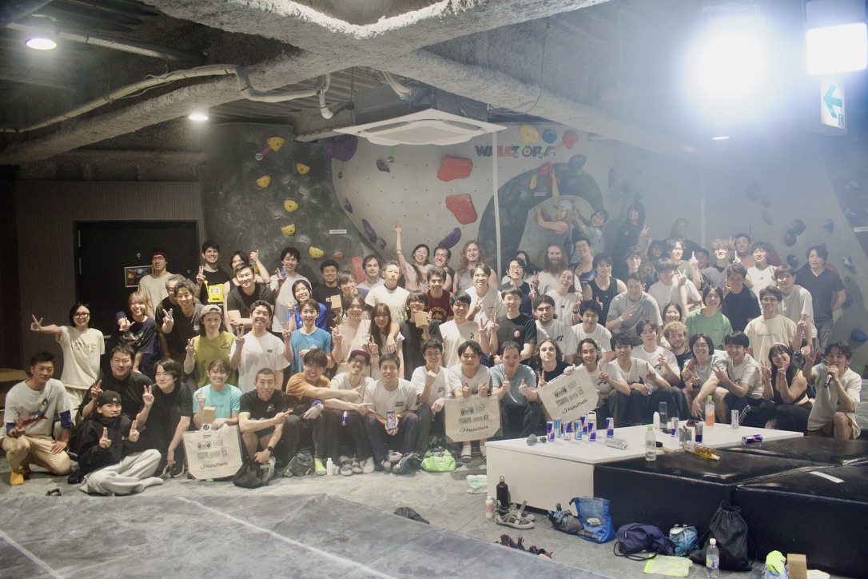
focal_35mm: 27
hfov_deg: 67.4
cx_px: 434
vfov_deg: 47.9
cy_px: 290
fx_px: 651
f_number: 3.5
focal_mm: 18
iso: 800
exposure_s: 1/60
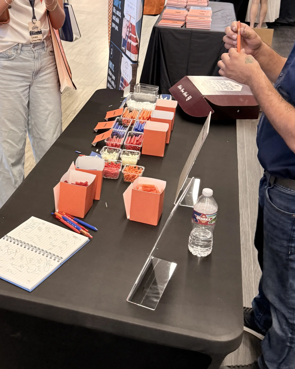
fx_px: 524
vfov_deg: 38.6
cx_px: 88
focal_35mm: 48
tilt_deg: -21.1
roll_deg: +2.8
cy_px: 141
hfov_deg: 31.1
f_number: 1.78
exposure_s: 1/75
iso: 160
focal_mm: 6.76
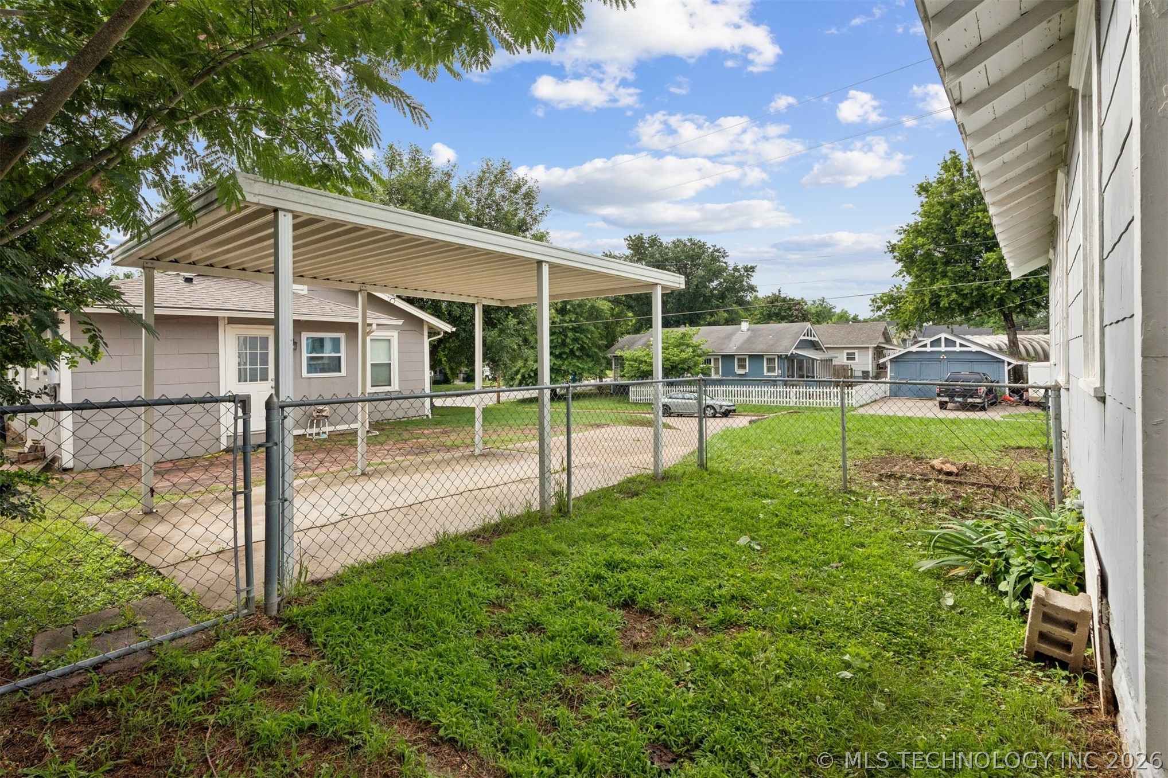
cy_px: 389
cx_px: 584
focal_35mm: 16
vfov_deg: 73.7
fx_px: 519
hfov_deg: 96.7
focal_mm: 16
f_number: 9
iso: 200
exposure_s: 1/640
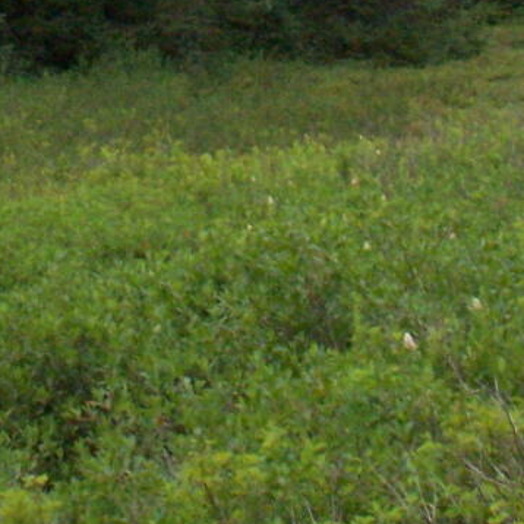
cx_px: 231
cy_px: -321
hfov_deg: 8.8
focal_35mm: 199
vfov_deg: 8.5
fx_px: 3408
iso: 400
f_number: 6.3
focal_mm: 9.8
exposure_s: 1/1000
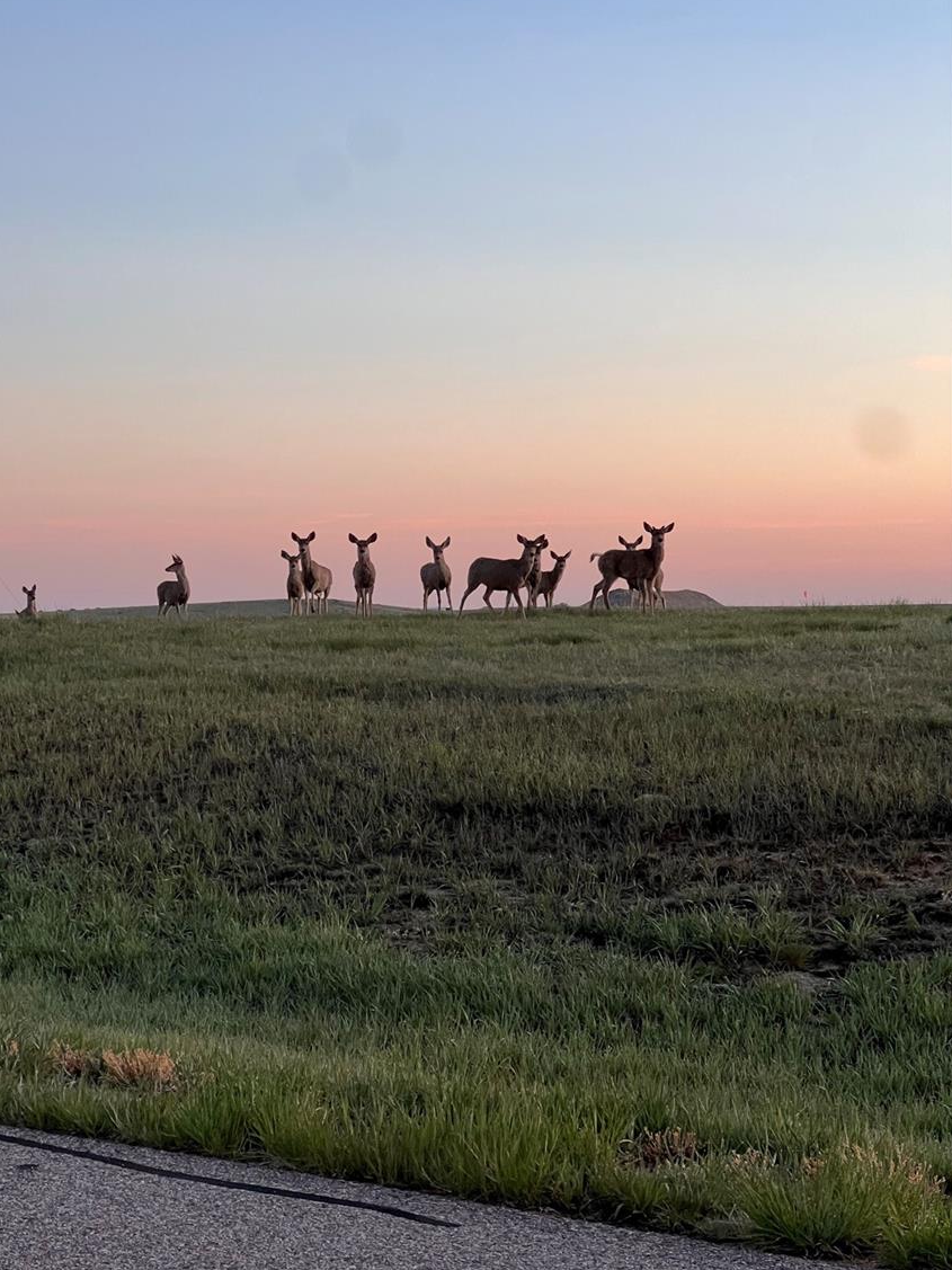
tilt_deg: +1.6
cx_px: 447
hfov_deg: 18.0
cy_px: 650
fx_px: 3007
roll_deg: +0.6
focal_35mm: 82
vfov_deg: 23.8
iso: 160
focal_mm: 9
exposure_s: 1/99
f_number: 2.8
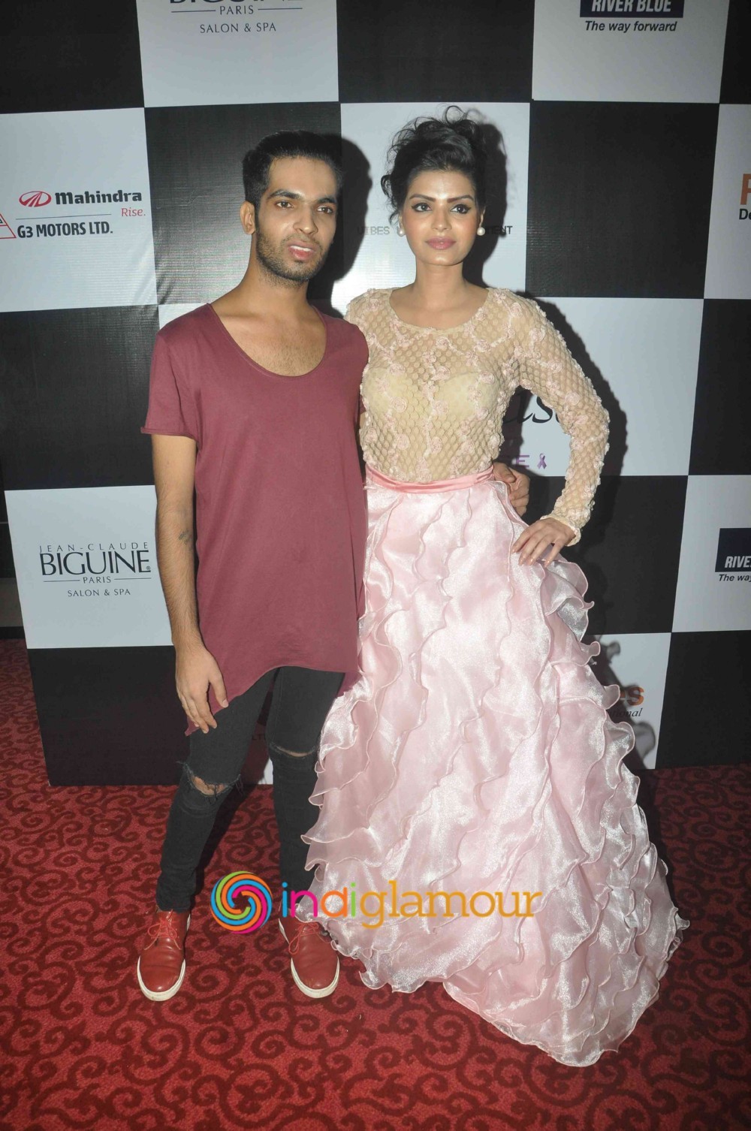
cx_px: 376
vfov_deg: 67.4
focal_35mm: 27
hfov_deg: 47.8
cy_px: 566
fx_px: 847
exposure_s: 1/200
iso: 800
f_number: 10
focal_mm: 18
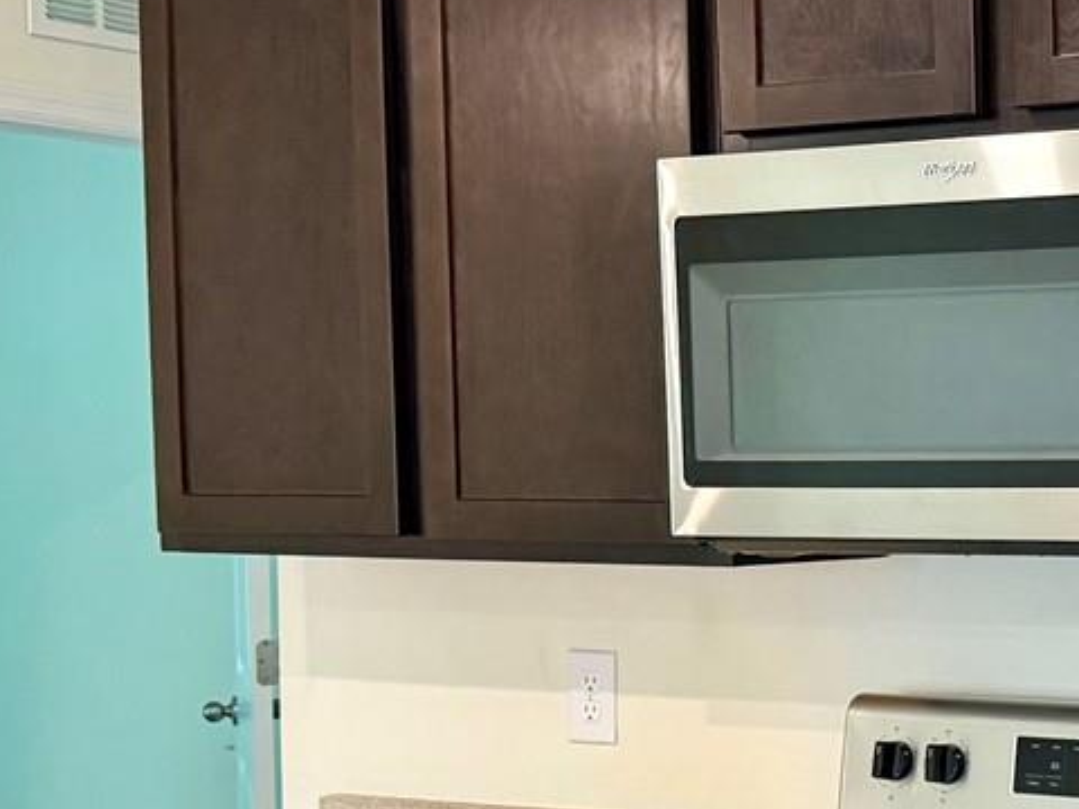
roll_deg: +1.1
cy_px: 593
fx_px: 2494
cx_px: 1277
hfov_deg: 22.6
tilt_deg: -3.6
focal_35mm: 80
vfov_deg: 18.3
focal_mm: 6.76
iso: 320
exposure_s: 1/60
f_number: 1.78
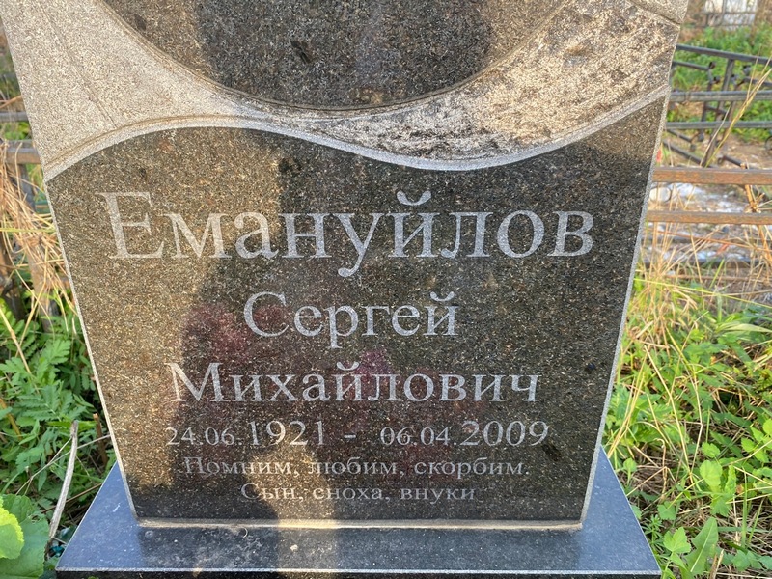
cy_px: 290
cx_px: 386
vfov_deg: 53.1
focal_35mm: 26
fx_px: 580
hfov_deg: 67.3
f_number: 1.8
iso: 32
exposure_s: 1/121
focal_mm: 4.25
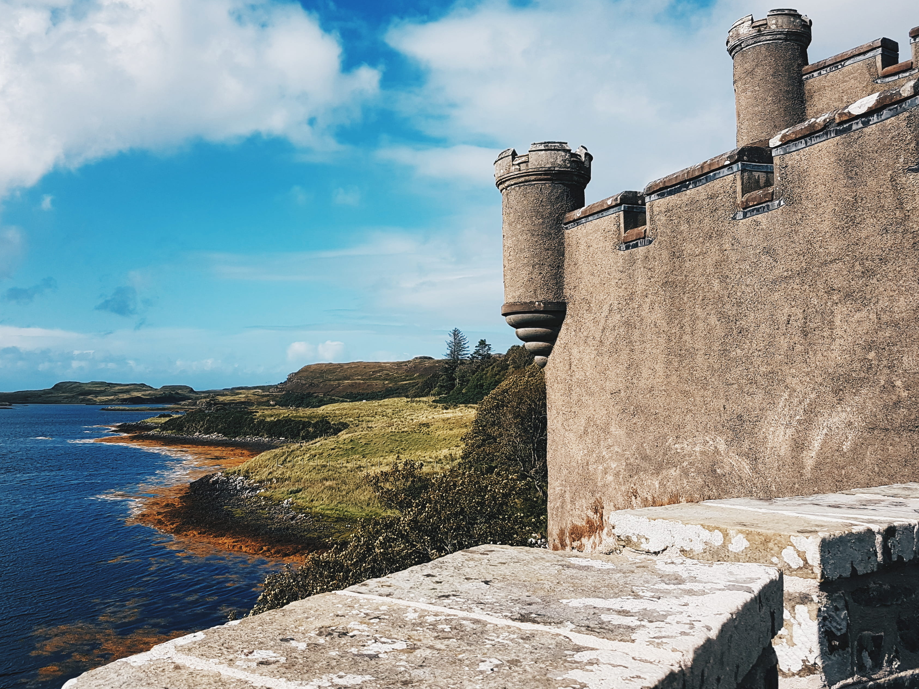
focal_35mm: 31
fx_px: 823
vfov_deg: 45.2
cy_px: 281
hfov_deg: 58.2
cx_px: 405
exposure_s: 1/3024
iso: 40
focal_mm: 4.2
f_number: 1.7
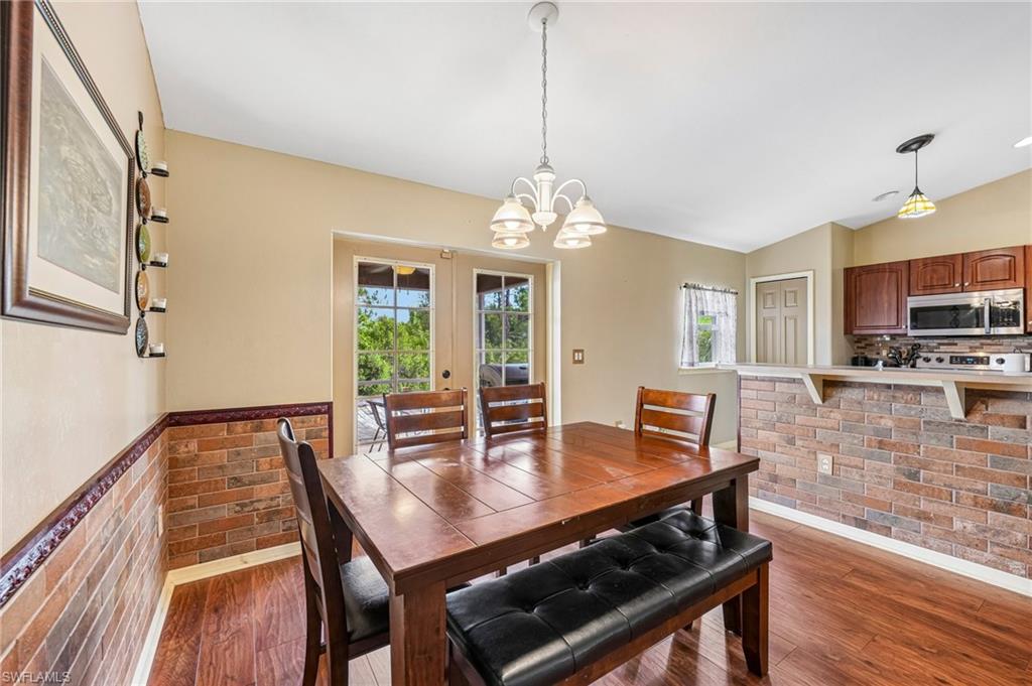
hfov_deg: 104.3
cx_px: 516
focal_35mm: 14
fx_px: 401
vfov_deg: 81.1
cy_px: 343
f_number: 8
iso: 400
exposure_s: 1/25
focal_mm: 14
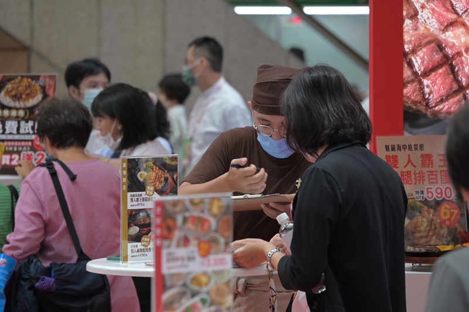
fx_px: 2603
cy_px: 156
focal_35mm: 200
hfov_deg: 10.3
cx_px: 234
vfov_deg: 6.9
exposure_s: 1/125
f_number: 6.3
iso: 1000
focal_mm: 200
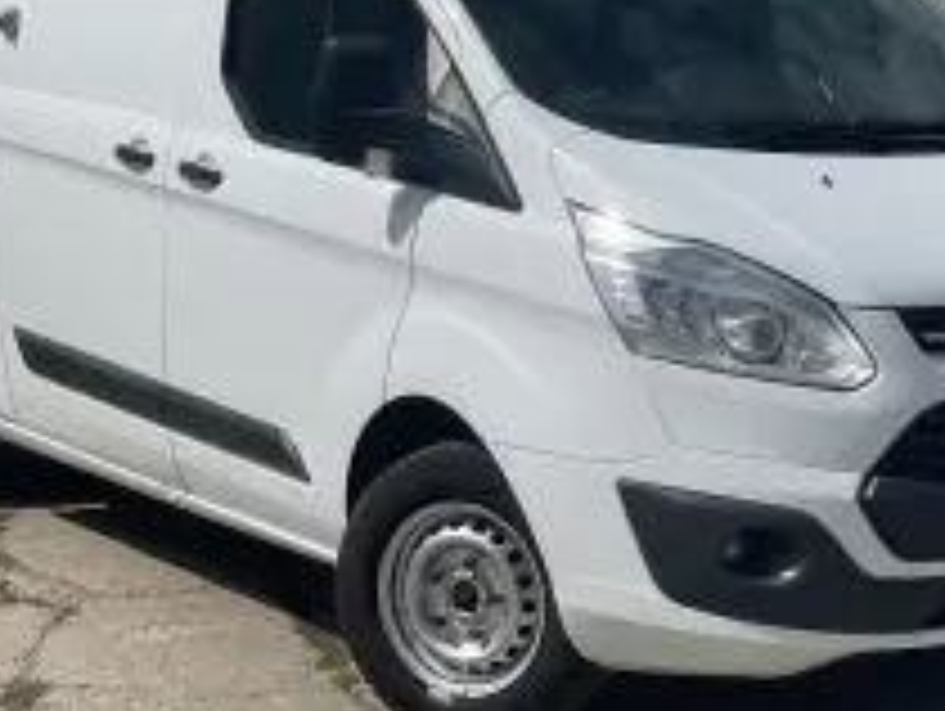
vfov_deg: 16.6
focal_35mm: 89
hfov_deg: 22.0
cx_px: 536
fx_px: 2432
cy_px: 189
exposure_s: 1/5988
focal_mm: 6
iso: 32
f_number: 2
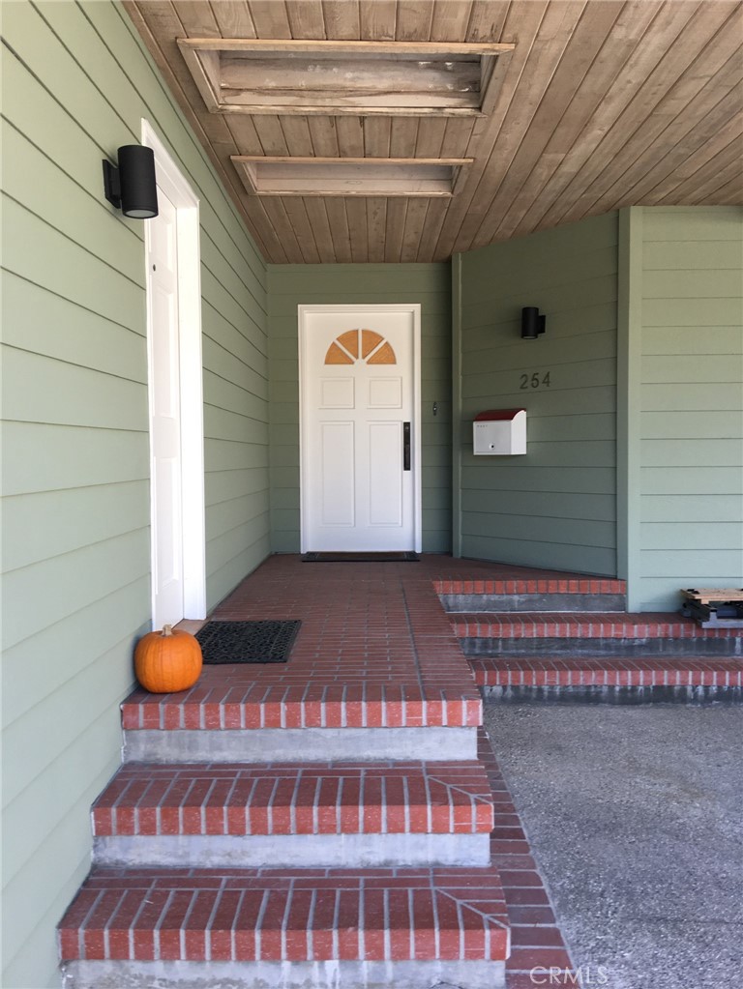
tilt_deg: -2.0
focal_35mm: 29
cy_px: 494
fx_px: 829
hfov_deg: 48.3
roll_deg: +0.7
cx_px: 372
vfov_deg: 61.6
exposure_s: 1/60
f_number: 2.2
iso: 25
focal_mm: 4.15
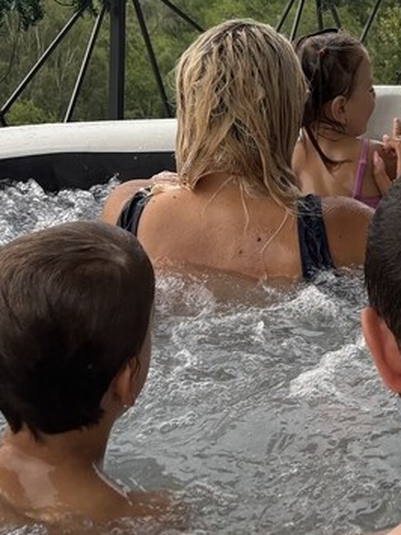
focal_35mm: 75
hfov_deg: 19.2
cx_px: 387
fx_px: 1159
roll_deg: -0.7
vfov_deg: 24.1
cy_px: -75
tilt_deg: +0.6
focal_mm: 5.96
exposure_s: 1/343
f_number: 1.6
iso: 50
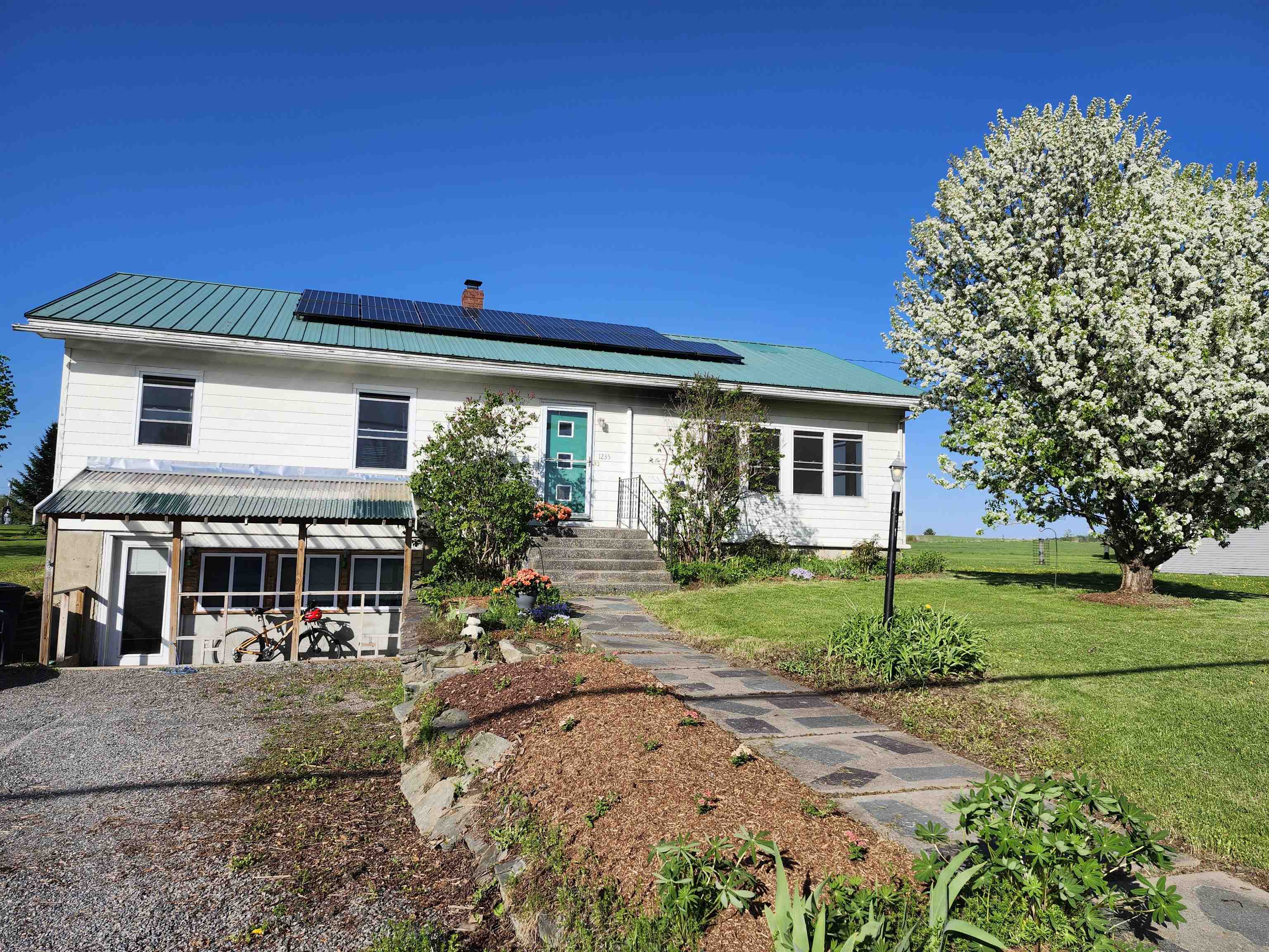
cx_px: 634
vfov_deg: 58.9
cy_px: 476
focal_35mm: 23
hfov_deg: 73.9
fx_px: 843
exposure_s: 1/2099
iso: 25
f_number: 1.8
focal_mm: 5.54
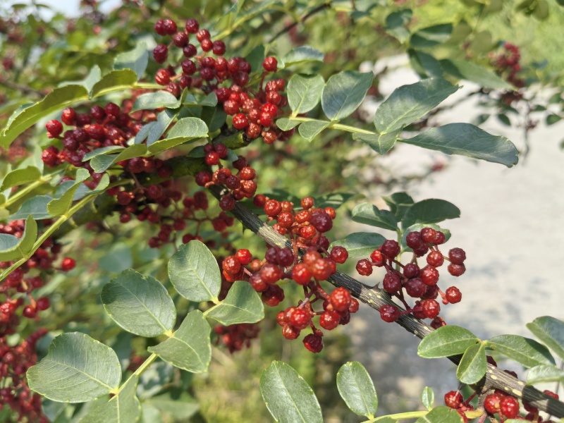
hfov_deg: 65.3
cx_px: 282
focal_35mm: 27
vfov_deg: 51.4
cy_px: 212
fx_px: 440
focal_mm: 5.52
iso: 50
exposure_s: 1/1100
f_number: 1.9
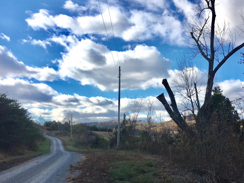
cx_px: 150
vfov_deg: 37.5
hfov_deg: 48.6
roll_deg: +2.5
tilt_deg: +4.8
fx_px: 268
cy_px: 111
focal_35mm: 38
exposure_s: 1/1709
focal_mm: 4.15
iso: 25
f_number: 2.2
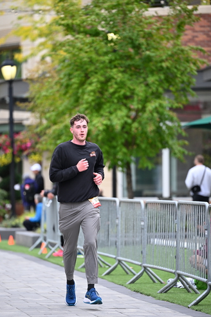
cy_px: 169
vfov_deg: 9.2
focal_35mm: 224
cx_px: 103
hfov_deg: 6.1
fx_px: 1966
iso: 640
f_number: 2.8
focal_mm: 200
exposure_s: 1/1600
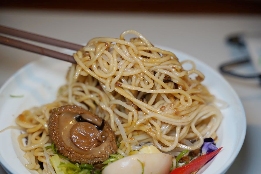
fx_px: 544
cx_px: 130
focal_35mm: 75
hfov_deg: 27.0
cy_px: 87
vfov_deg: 18.2
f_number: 4
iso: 160
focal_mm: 75
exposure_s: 1/80
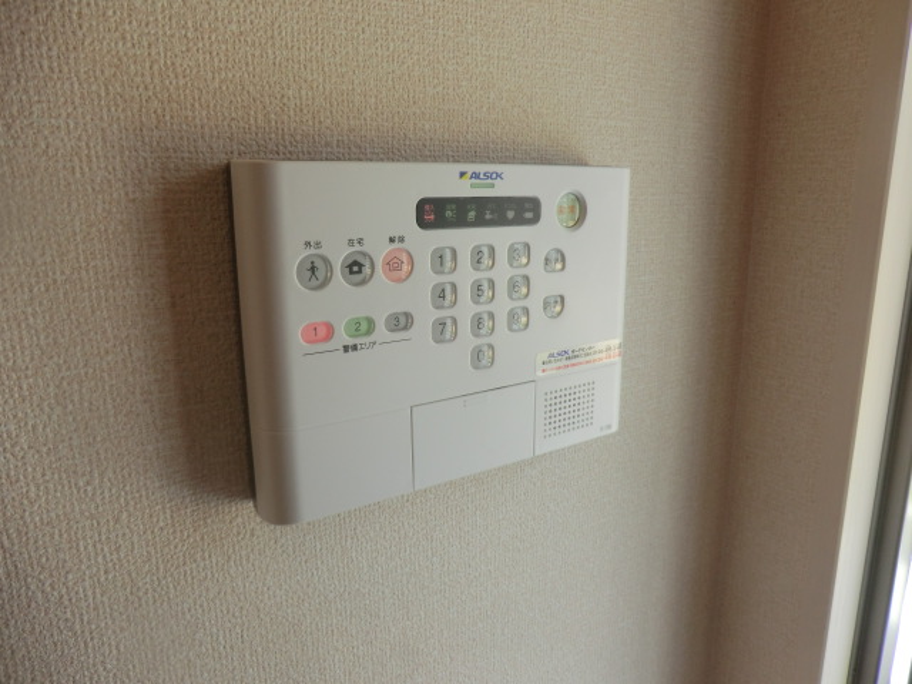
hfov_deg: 71.6
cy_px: 342
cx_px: 456
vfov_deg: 56.8
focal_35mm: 24
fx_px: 632
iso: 80
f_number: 3.2
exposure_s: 1/125
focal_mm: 4.3
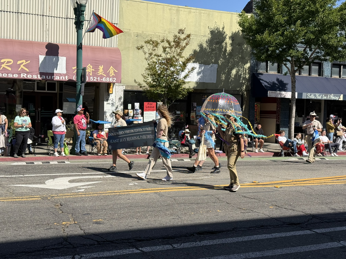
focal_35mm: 48
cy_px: 130
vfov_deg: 30.3
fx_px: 480
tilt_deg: -3.4
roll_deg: -0.9
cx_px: 173
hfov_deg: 39.7
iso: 64
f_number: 1.78
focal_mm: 6.76
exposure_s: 1/4329
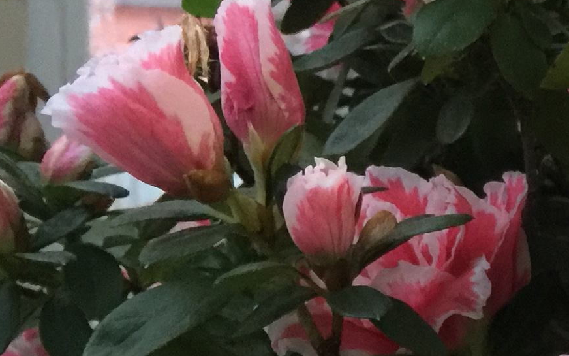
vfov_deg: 11.3
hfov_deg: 15.7
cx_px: 994
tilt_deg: -7.9
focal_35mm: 115
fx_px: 1783
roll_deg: -3.7
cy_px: 315
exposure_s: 1/10
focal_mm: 4.15
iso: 125
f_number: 2.2
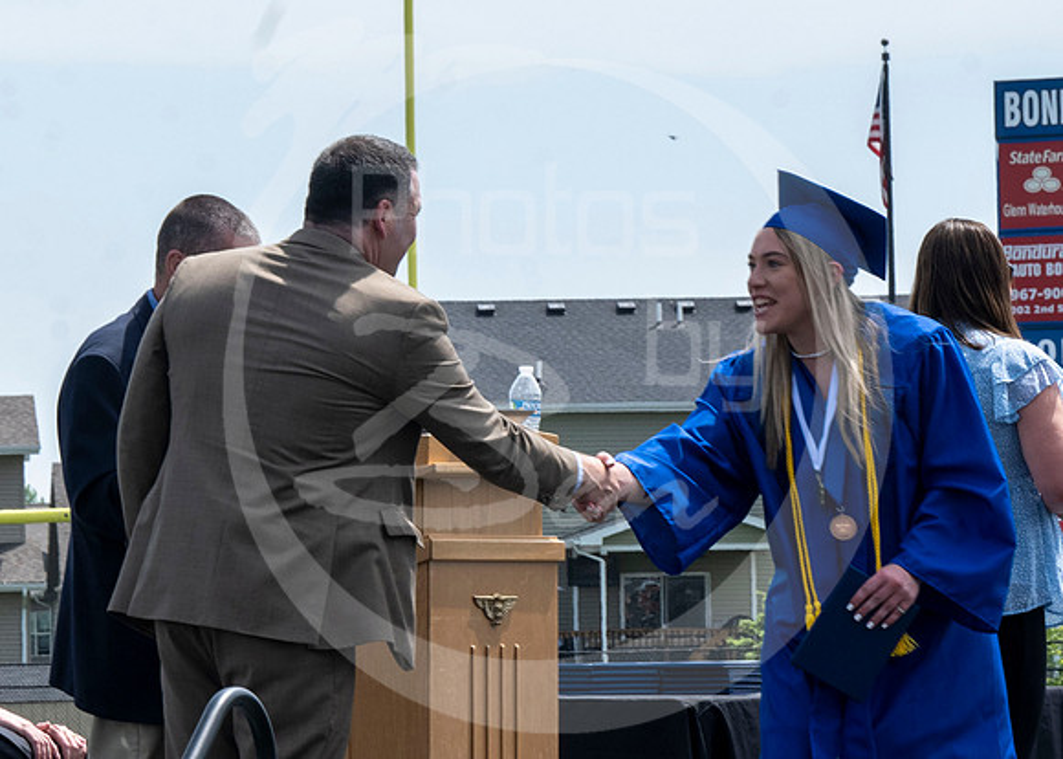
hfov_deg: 8.5
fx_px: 7122
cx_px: 355
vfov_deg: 6.1
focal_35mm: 236
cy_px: 242
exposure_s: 1/250
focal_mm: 77
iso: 200
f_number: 13
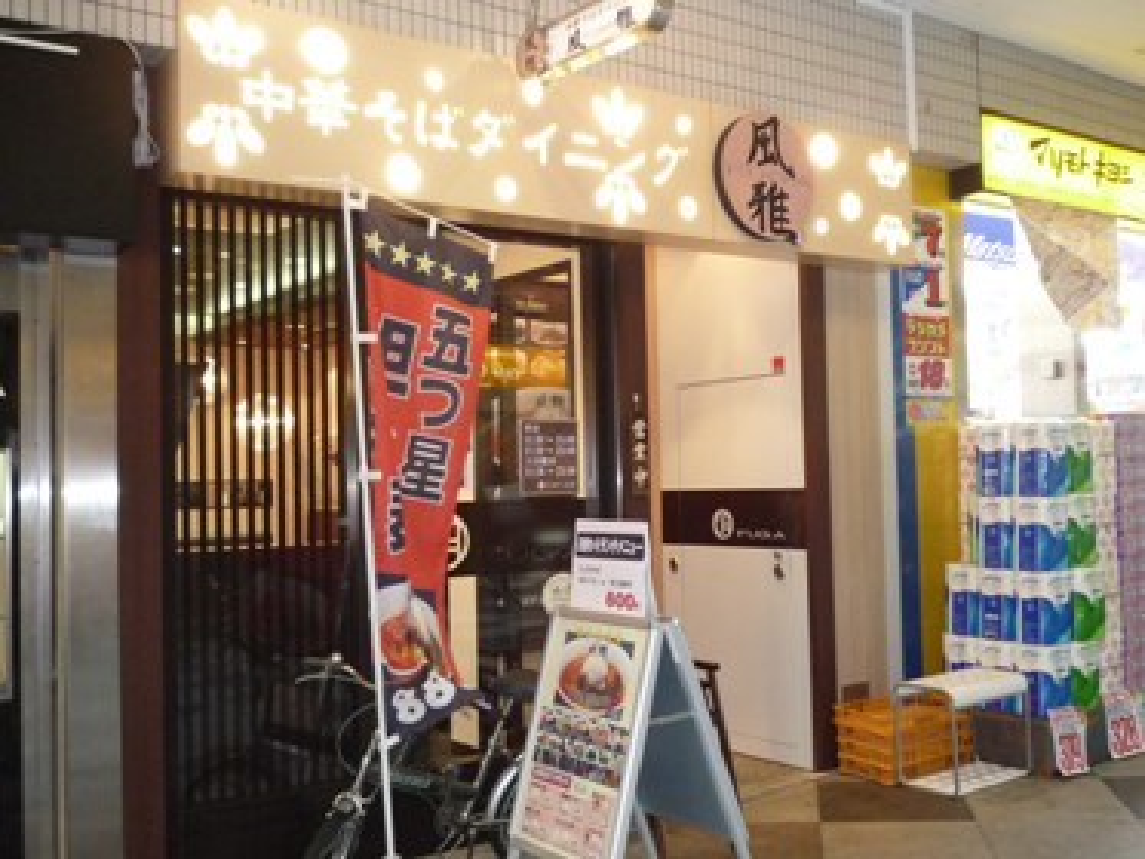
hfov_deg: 51.3
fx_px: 1191
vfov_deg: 39.7
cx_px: 572
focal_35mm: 36
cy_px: 430
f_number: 2.8
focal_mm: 4.4
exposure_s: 1/30
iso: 320
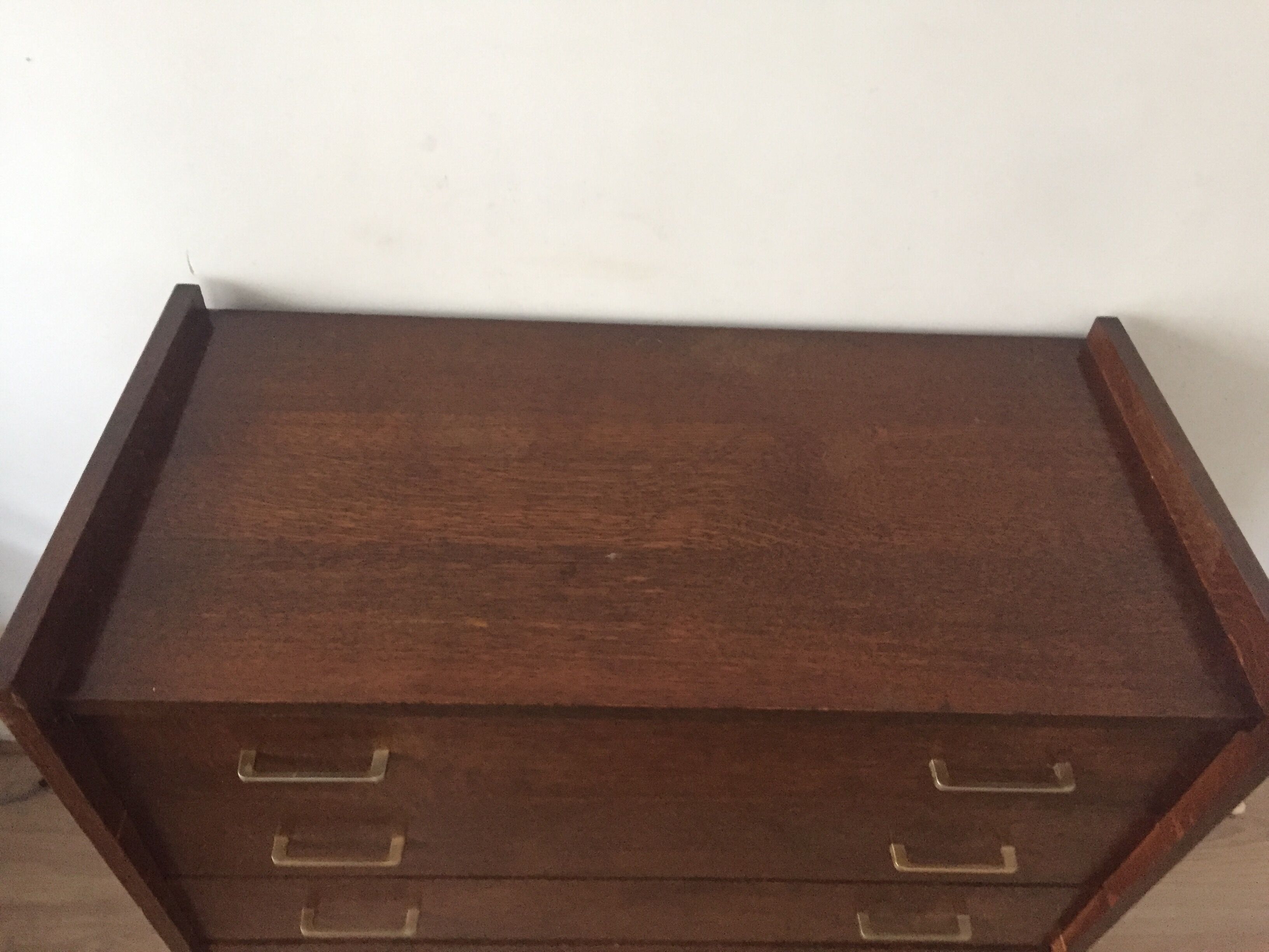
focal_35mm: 29
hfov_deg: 61.7
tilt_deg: -47.0
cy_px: 476
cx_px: 634
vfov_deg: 48.2
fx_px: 1063
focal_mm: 4.15
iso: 400
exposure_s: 1/17
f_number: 2.2
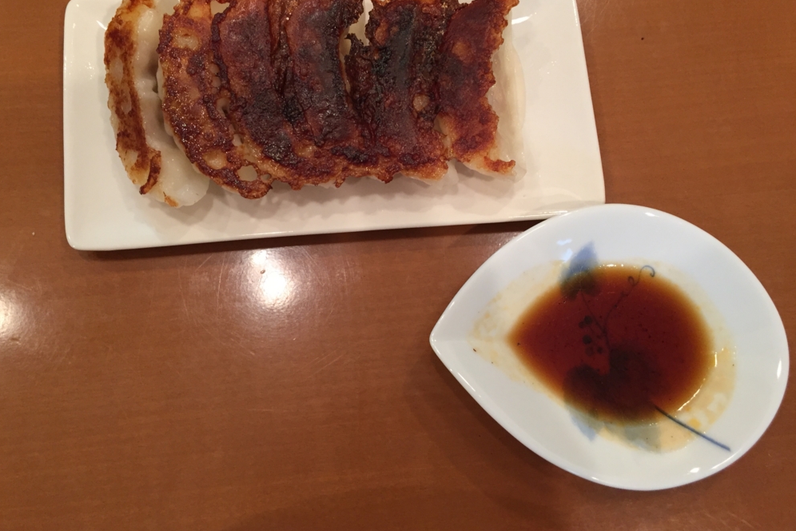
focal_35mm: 31
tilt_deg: -77.8
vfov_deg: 42.3
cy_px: 250
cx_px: 391
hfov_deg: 60.3
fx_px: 685
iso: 125
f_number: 2.2
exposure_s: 1/30
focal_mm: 4.15
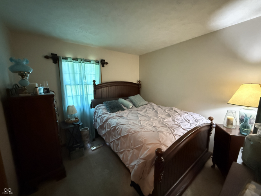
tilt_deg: -8.3
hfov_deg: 102.1
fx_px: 106
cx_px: 130
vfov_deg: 85.7
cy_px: 98
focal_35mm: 14
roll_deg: +0.5
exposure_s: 1/60
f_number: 2.2
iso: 1250
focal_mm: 2.22
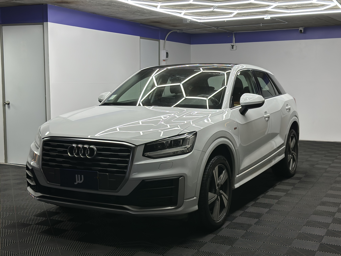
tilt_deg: -4.8
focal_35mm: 48
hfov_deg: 39.7
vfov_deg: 30.3
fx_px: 473
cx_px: 170
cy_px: 128
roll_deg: +0.5
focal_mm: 6.86
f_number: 1.78
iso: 64
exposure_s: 1/125
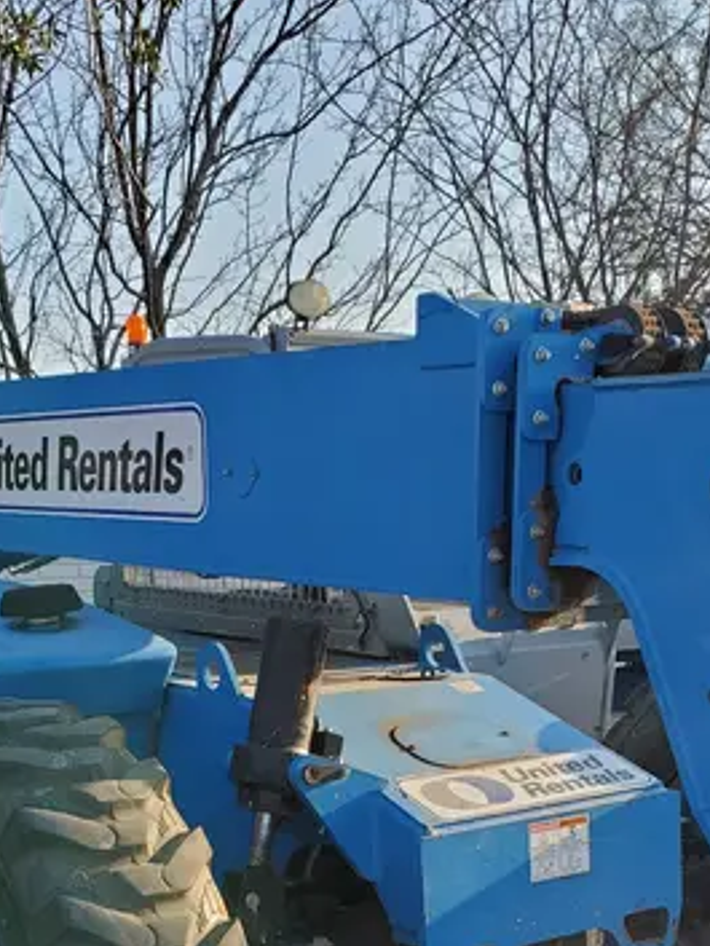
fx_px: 1476
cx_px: 322
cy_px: 969
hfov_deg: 27.0
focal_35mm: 54
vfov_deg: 32.4
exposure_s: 1/443
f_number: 2.4
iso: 50
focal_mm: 4.3
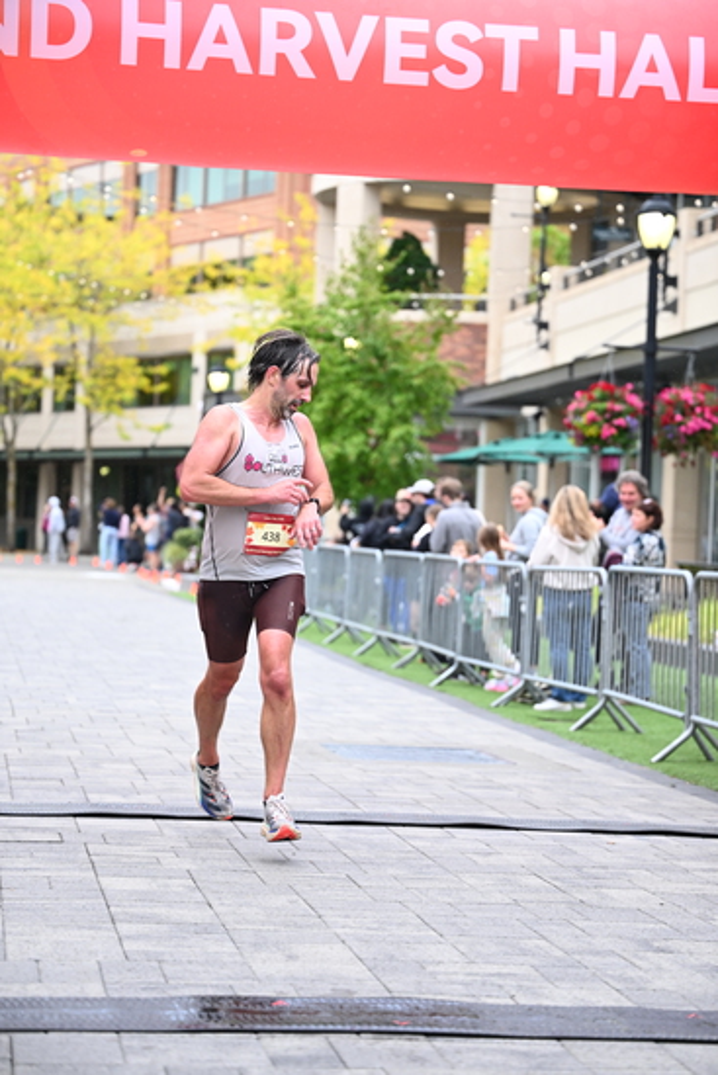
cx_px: 359
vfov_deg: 24.8
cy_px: 538
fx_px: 2451
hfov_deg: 16.7
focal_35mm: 82
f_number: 2.8
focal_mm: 82
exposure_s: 1/1600
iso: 1250
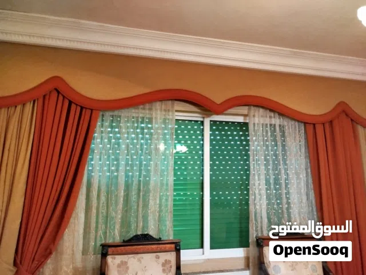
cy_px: 138
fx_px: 254
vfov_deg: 56.8
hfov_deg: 71.6
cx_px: 183
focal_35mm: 24
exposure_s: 1/33
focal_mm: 5.31
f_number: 1.7
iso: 640
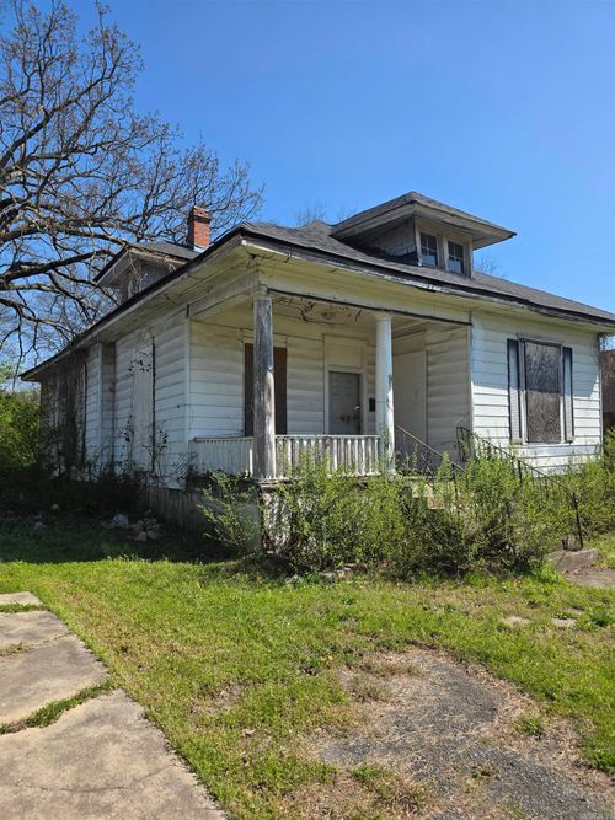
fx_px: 545
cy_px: 410
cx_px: 308
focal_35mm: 23
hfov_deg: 58.9
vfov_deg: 73.9
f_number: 1.7
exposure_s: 1/4889
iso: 80
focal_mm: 6.3
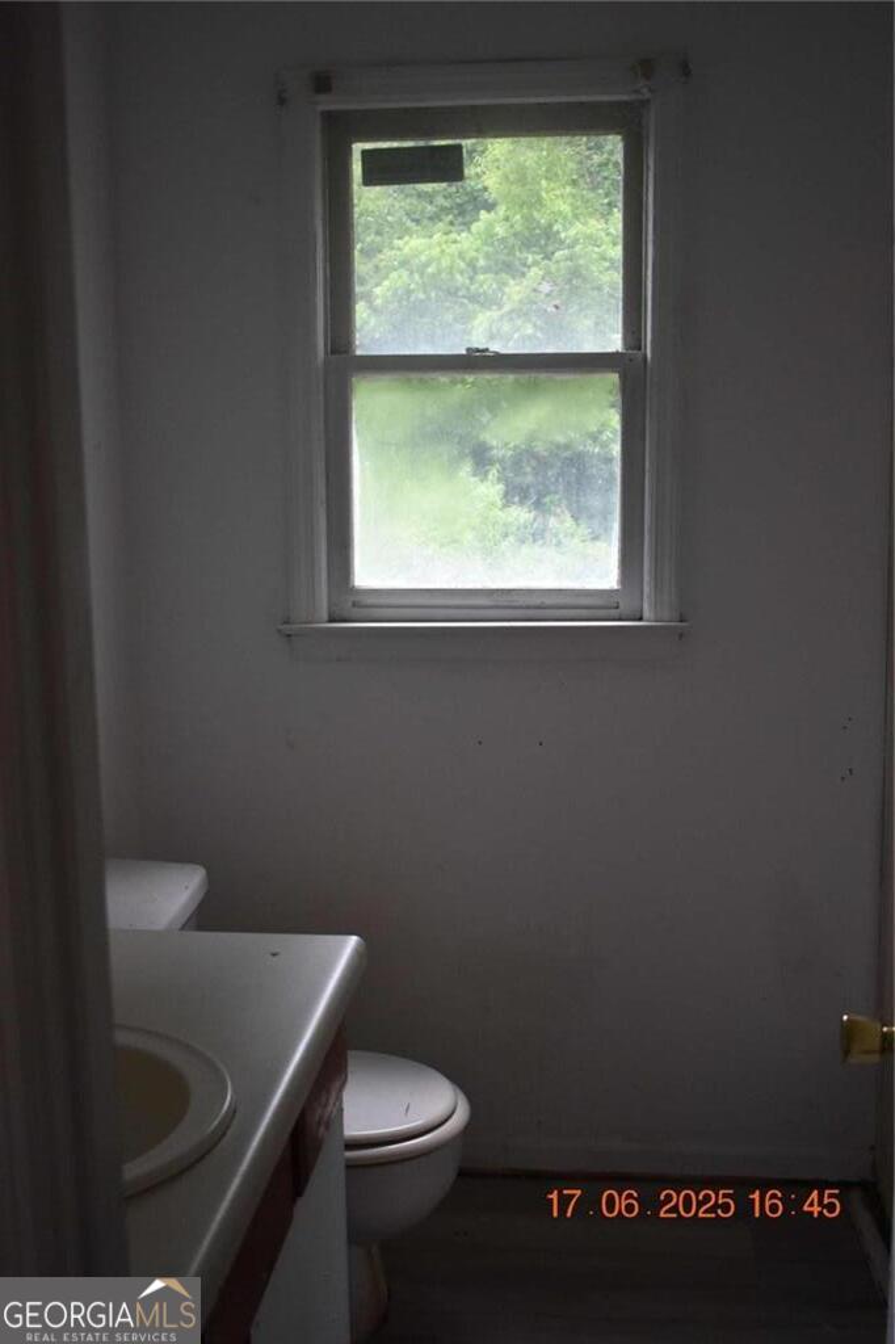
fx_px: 1567
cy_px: 672
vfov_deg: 46.4
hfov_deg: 31.9
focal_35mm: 42
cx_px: 448
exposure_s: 1/125
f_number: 4.2
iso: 1100
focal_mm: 28
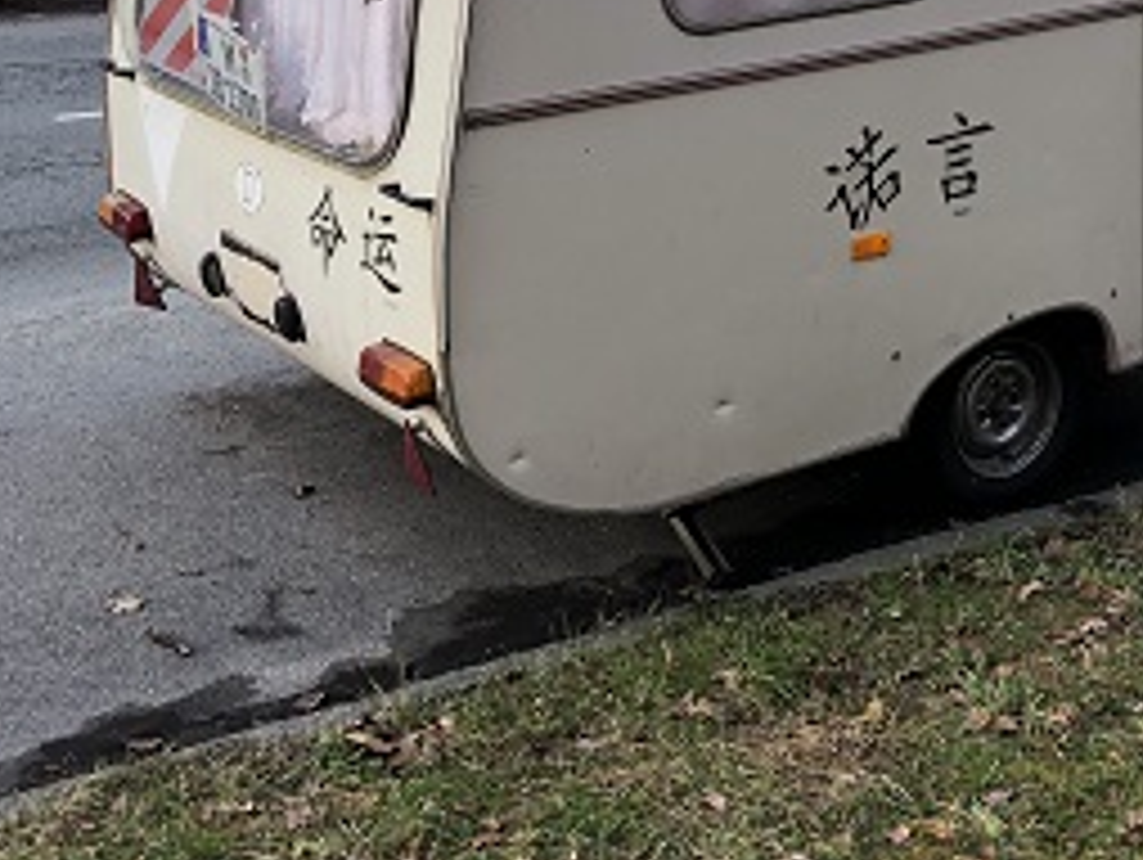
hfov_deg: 27.7
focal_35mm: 69
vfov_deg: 20.9
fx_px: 2280
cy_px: 86
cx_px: 857
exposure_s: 1/100
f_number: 1.8
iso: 40
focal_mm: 3.99
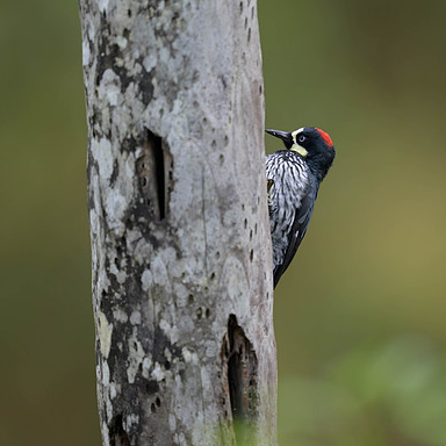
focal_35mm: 770
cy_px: 223
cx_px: 326
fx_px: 11224
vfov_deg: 2.3
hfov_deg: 2.3
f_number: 2.8
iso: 250
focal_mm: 400
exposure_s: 1/125
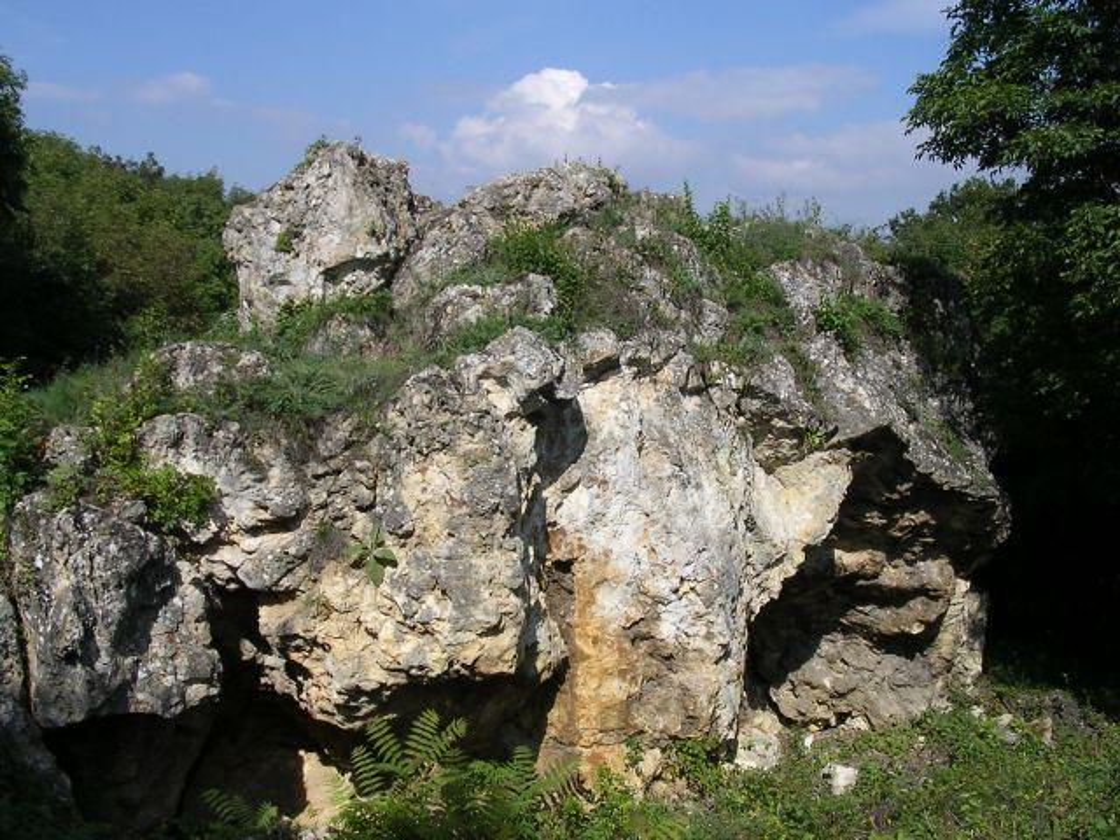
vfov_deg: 37.7
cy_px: 420
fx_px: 1229
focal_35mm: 38
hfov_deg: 49.0
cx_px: 560
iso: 100
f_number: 5.6
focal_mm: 5.8
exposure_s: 1/372
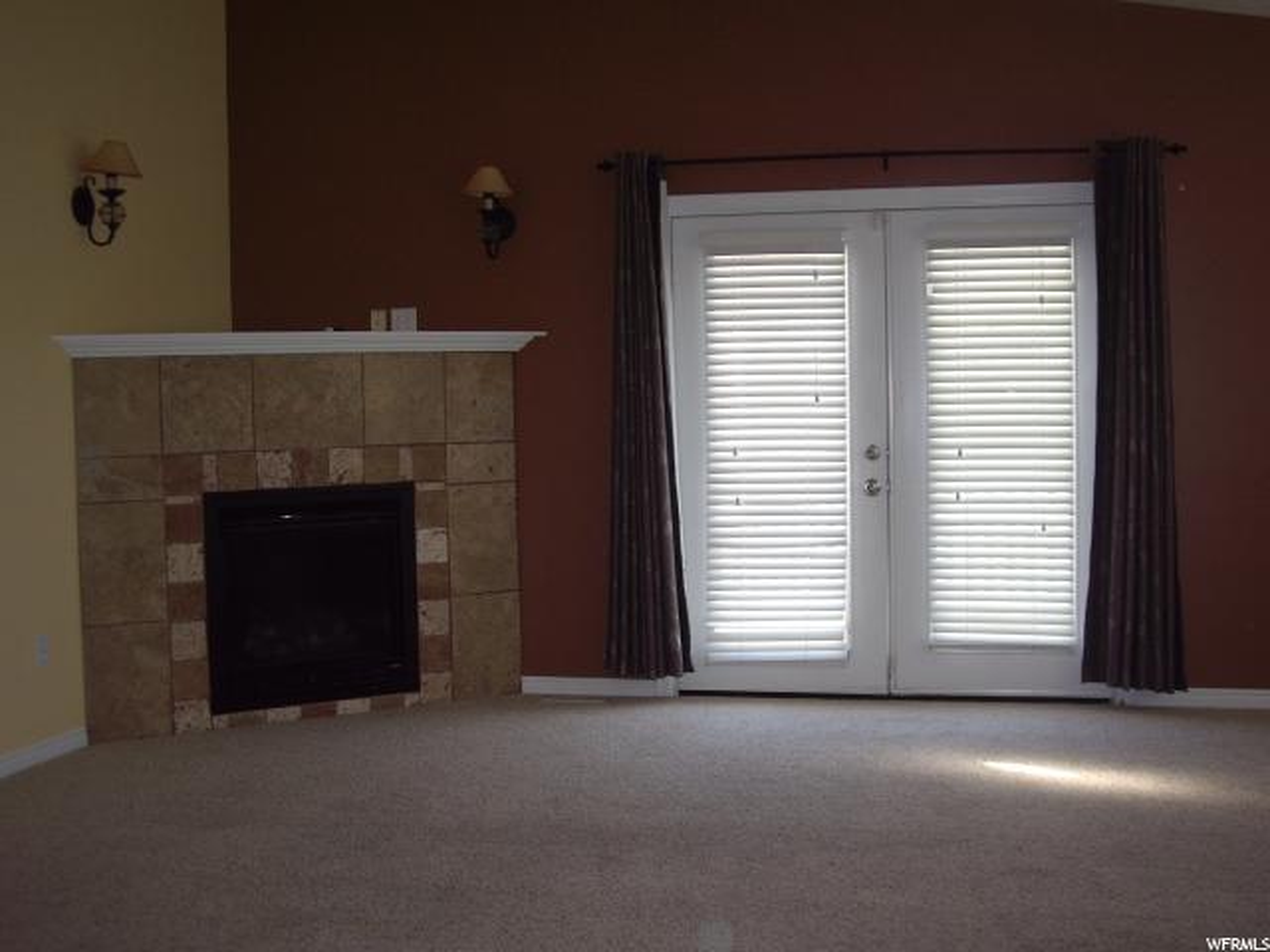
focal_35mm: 47
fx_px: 1724
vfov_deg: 30.9
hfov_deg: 40.4
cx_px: 635
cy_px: 476
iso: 100
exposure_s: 1/60
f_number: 3
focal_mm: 7.6
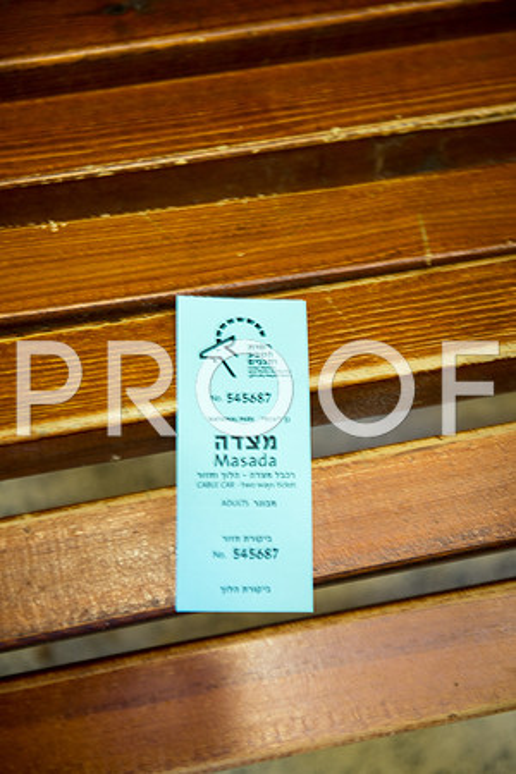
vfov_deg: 28.8
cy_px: 387
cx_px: 258
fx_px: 1505
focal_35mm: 70
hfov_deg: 19.5
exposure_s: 1/8
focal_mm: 70
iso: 200
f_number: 2.8
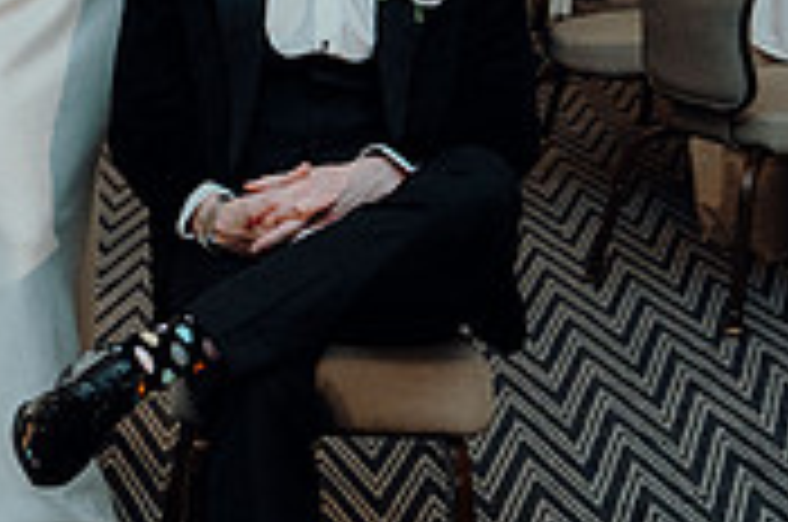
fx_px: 2469
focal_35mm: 113
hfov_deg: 17.8
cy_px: 142
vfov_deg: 12.0
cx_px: 27
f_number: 3.5
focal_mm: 34
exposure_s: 1/200
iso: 2500
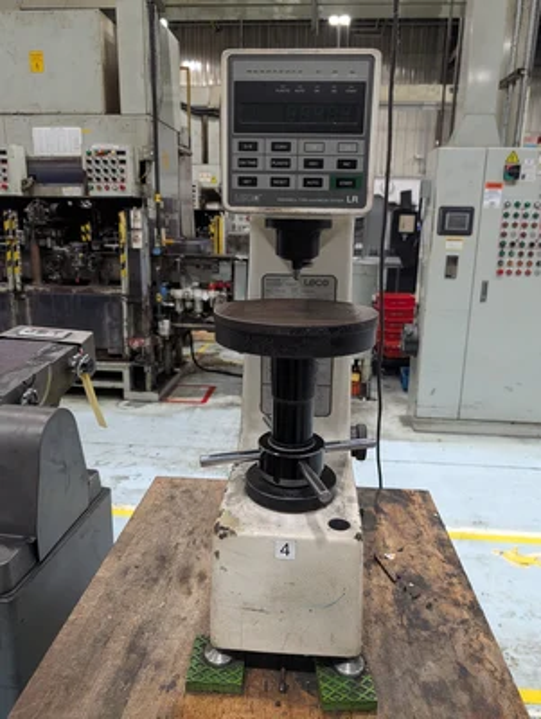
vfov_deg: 71.5
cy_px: 360
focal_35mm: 24
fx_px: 499
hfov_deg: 56.9
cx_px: 270
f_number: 1.68
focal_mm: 6.9
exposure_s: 1/343
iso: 1474
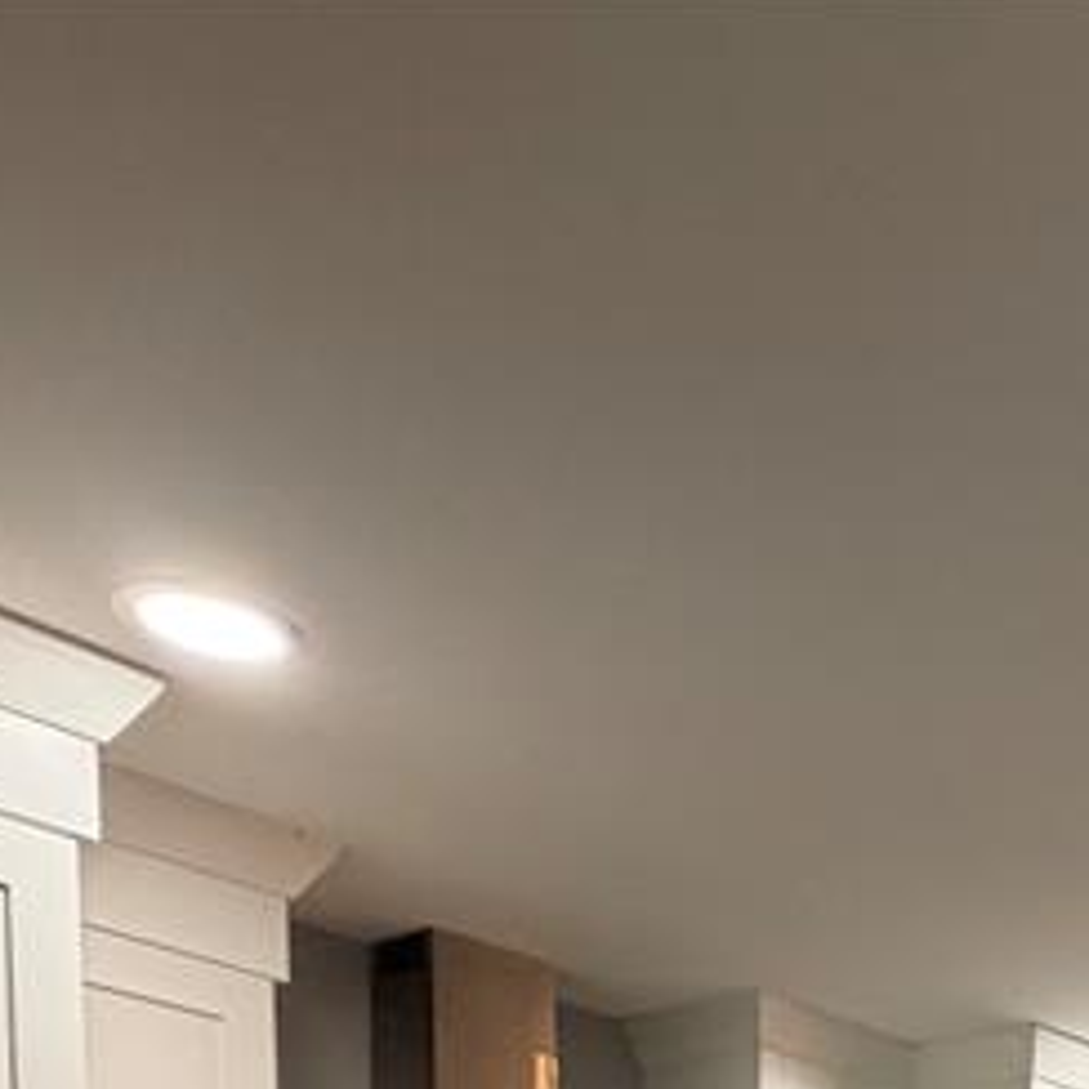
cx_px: 1326
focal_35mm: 52
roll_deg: -0.9
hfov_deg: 28.3
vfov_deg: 24.3
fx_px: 1851
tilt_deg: -2.4
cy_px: 1700
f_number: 2.2
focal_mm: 2.22
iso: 250
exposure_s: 1/120
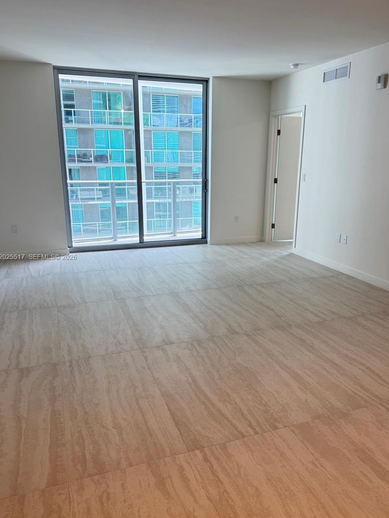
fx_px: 390
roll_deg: -0.7
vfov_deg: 67.3
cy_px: 258
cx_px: 200
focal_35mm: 26
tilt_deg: -13.9
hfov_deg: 53.1
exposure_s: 1/120
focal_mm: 6.76
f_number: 1.78
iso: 100
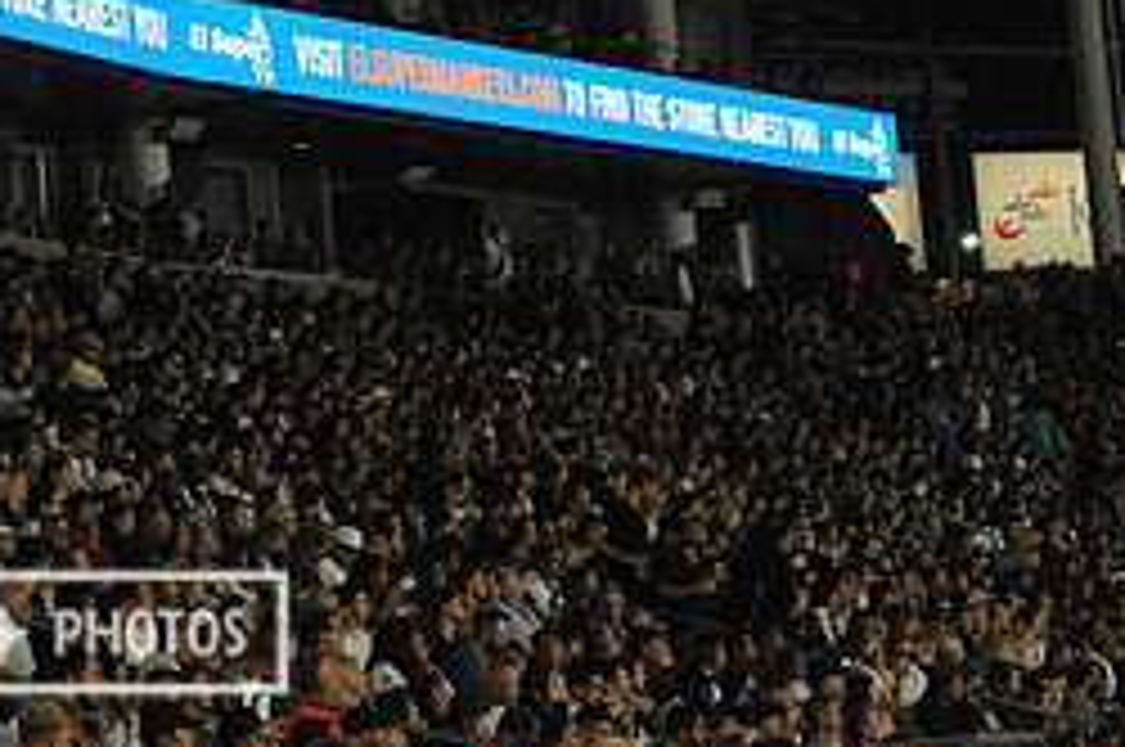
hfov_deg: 9.8
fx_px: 6523
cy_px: -45
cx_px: -32
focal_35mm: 209
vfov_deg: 6.5
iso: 3200
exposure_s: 1/320
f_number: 9
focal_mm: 90
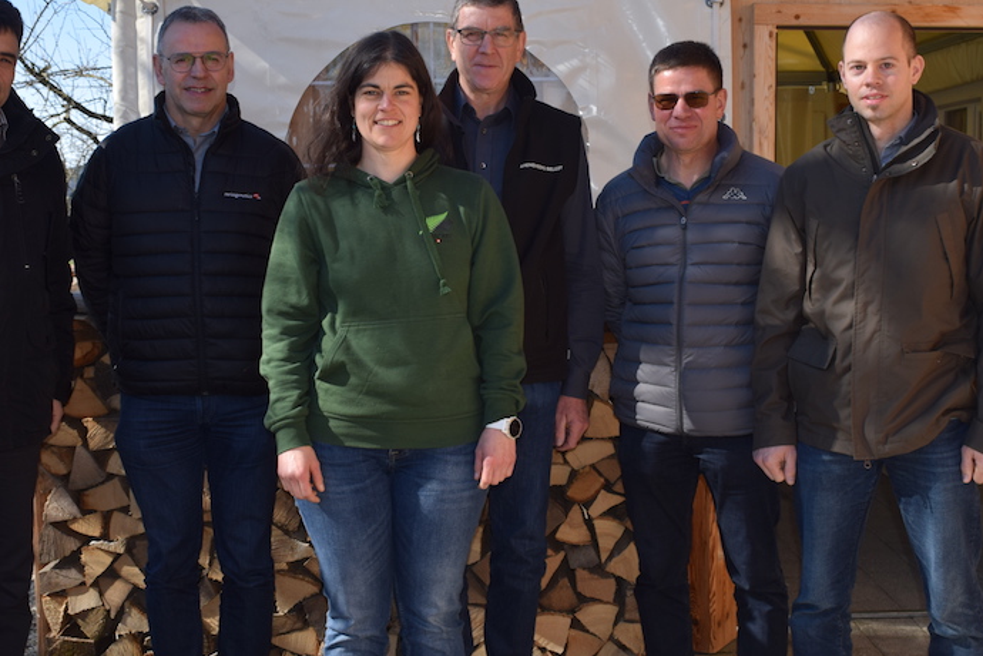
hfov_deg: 40.3
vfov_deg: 27.5
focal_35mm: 49
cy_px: 316
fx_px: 1338
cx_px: 467
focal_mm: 22
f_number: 7.1
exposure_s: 1/200
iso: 100
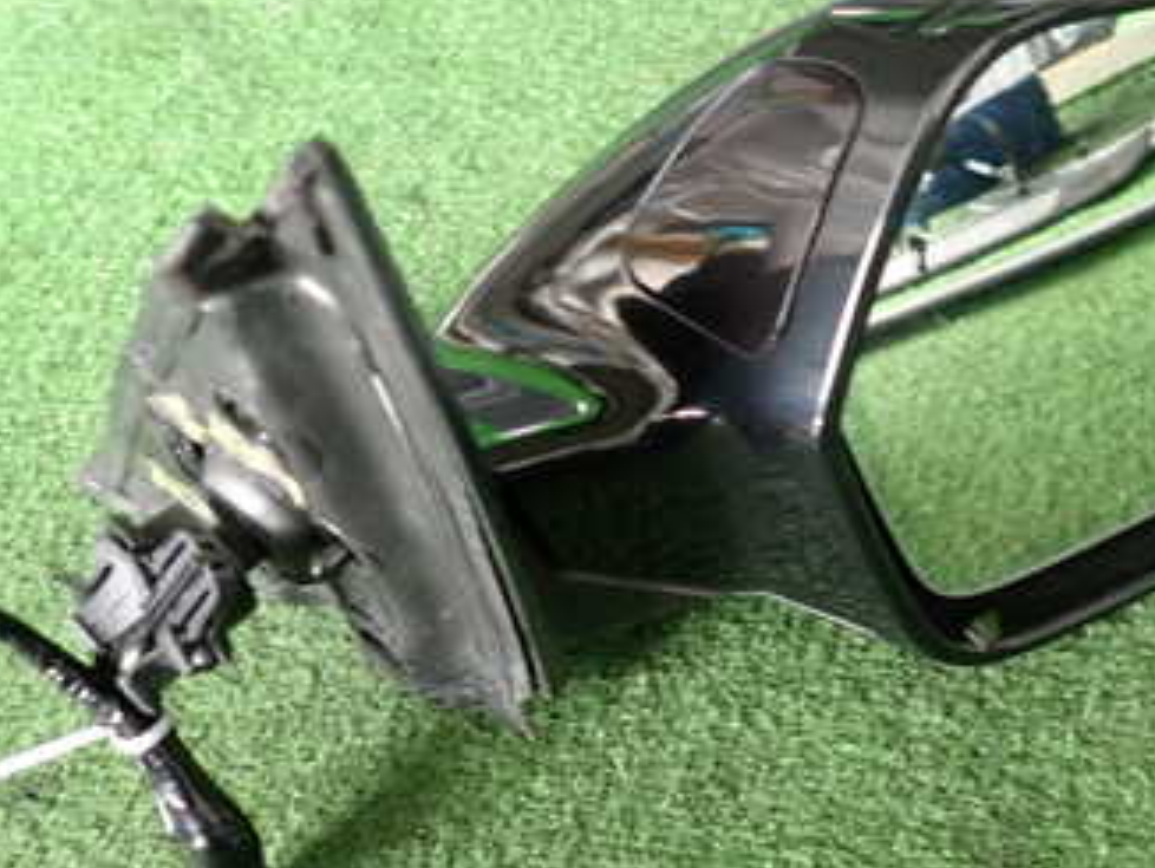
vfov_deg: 31.5
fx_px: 1536
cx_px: 762
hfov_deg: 40.7
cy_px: 485
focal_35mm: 46
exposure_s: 1/30
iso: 320
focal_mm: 4.5
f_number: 2
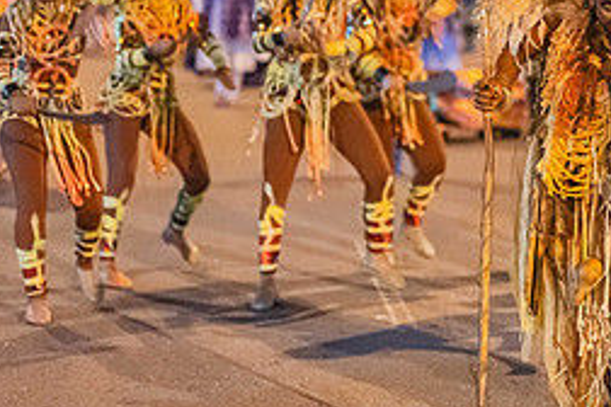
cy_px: 74
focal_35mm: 129
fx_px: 2189
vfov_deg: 10.6
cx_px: 436
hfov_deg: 15.8
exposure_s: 1/320
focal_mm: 50
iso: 6400
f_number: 1.2
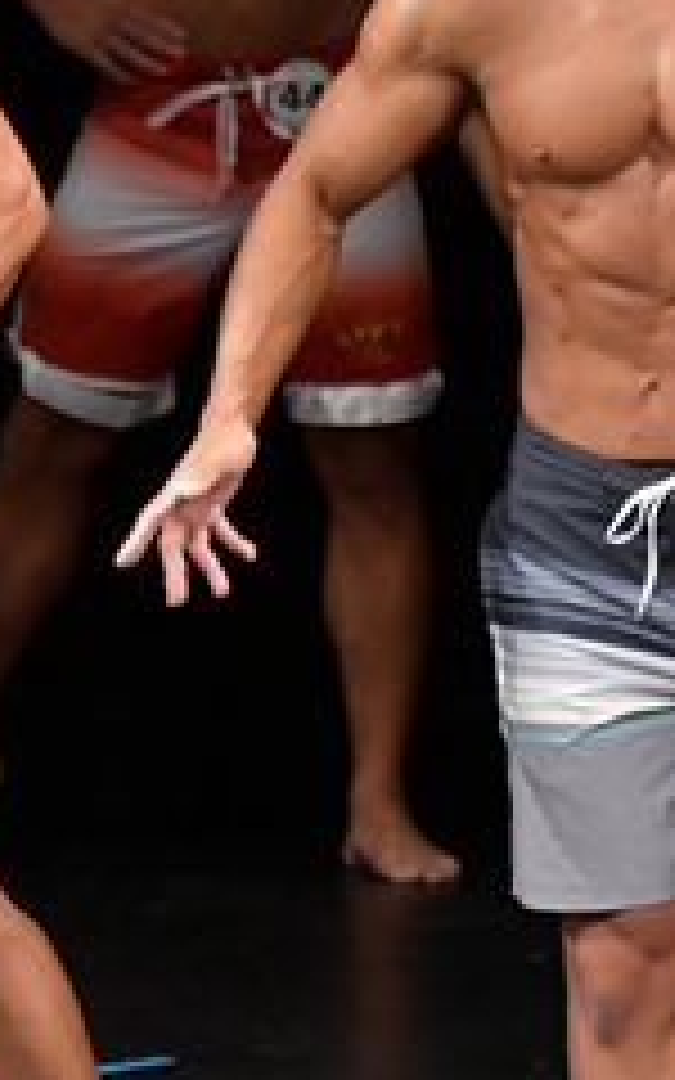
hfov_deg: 1.5
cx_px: -466
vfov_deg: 2.4
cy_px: 621
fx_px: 26196
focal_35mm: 890
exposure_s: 1/400
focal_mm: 180
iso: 3200
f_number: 5.6
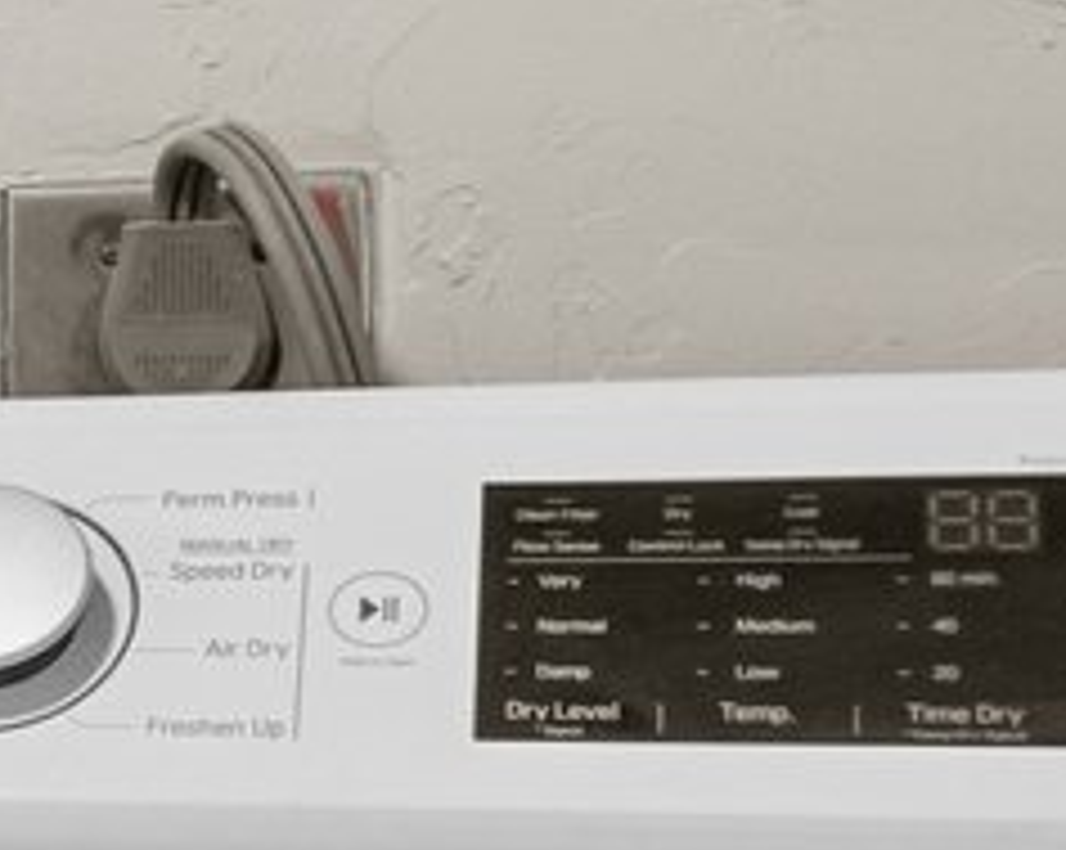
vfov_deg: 11.8
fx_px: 4096
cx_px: -1858
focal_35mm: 130
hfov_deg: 11.1
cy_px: 537
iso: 2000
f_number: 7.1
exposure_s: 1/8
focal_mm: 16
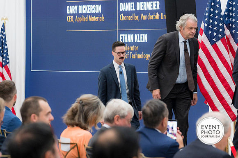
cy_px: 79
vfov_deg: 9.1
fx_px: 998
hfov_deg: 13.6
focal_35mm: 151
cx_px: 119
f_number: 4
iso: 560
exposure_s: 1/160
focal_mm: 101
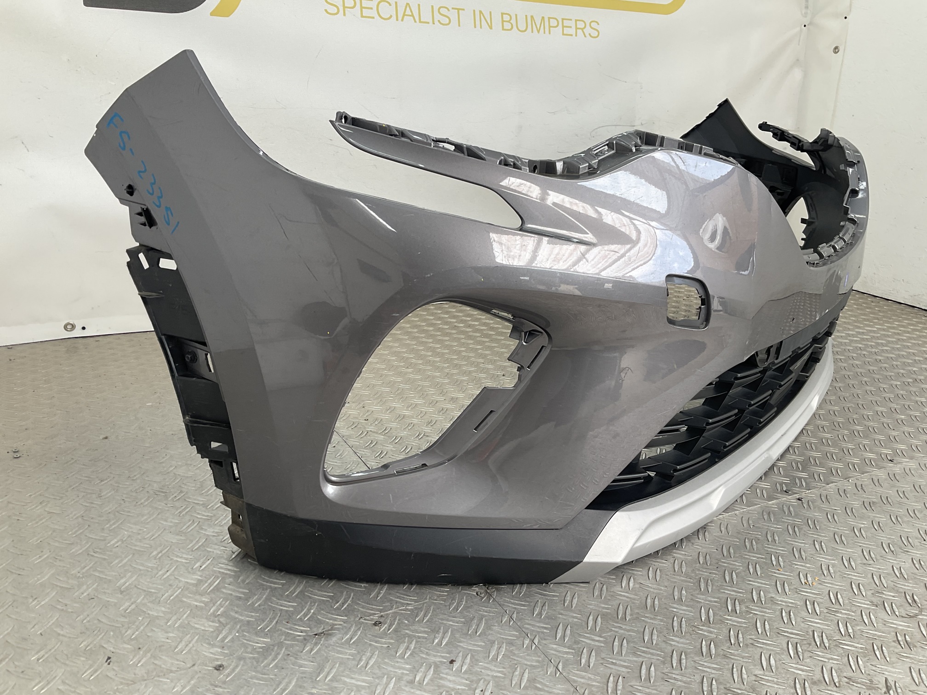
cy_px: 348
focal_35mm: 29
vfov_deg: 48.2
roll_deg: -4.9
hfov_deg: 61.7
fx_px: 777
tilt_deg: -19.6
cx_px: 464
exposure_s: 1/132
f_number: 1.8
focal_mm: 3
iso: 16
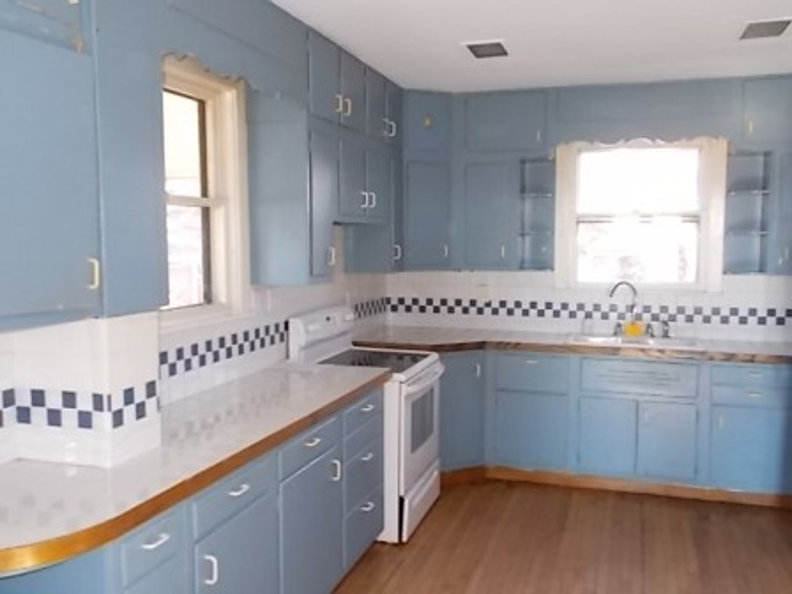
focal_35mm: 34
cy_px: 297
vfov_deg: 41.8
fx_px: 778
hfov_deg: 54.0
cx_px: 396
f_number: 3.6
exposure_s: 1/25
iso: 220
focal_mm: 6
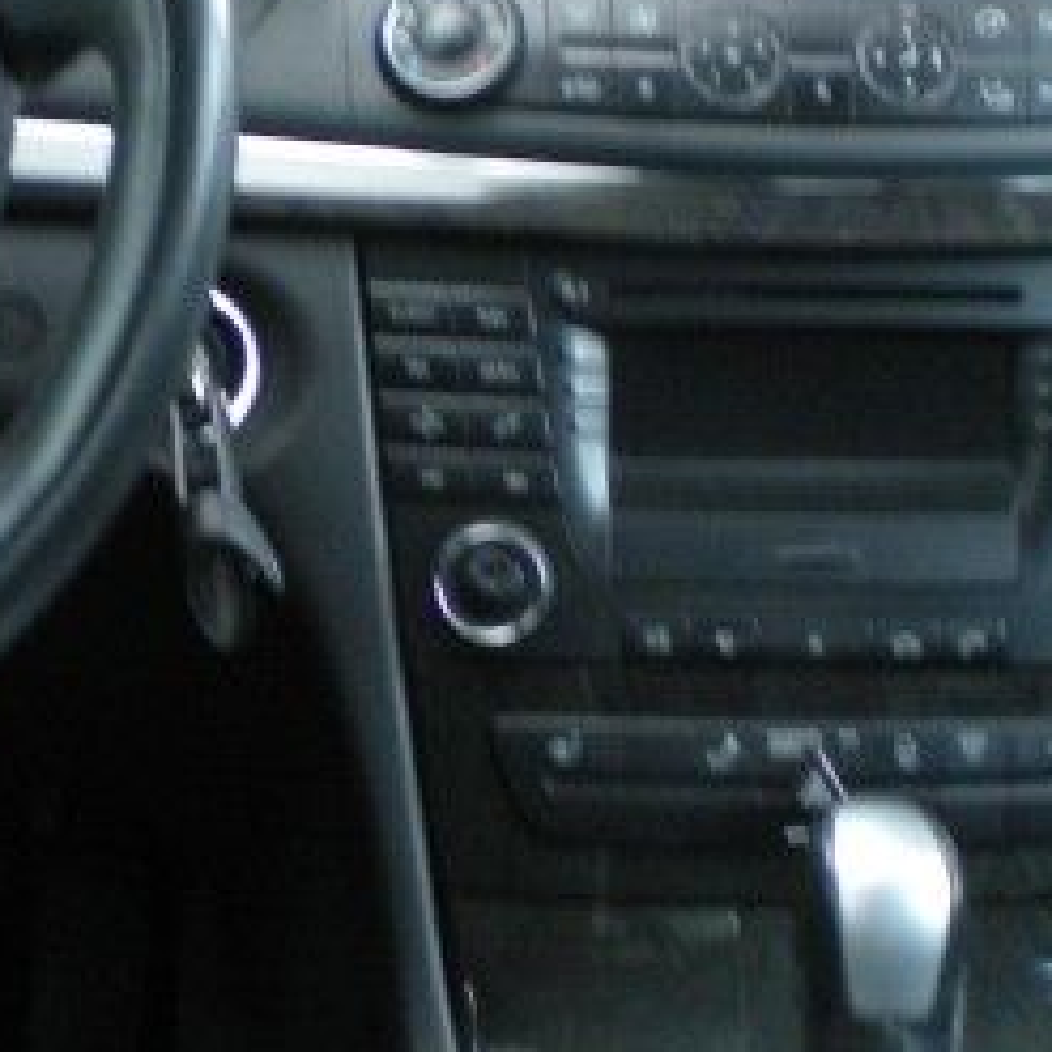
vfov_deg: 15.9
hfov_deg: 16.0
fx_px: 3748
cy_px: 260
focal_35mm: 109
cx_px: 422
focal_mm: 6.3
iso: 200
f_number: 3.1
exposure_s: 1/34.2
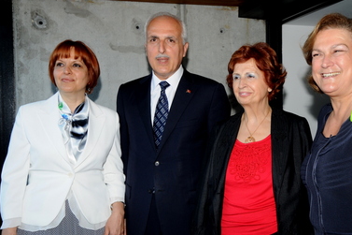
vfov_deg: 31.8
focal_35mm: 42
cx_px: 209
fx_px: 410
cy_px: 130
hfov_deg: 46.2
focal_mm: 22
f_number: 7.1
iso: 200
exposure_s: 1/60
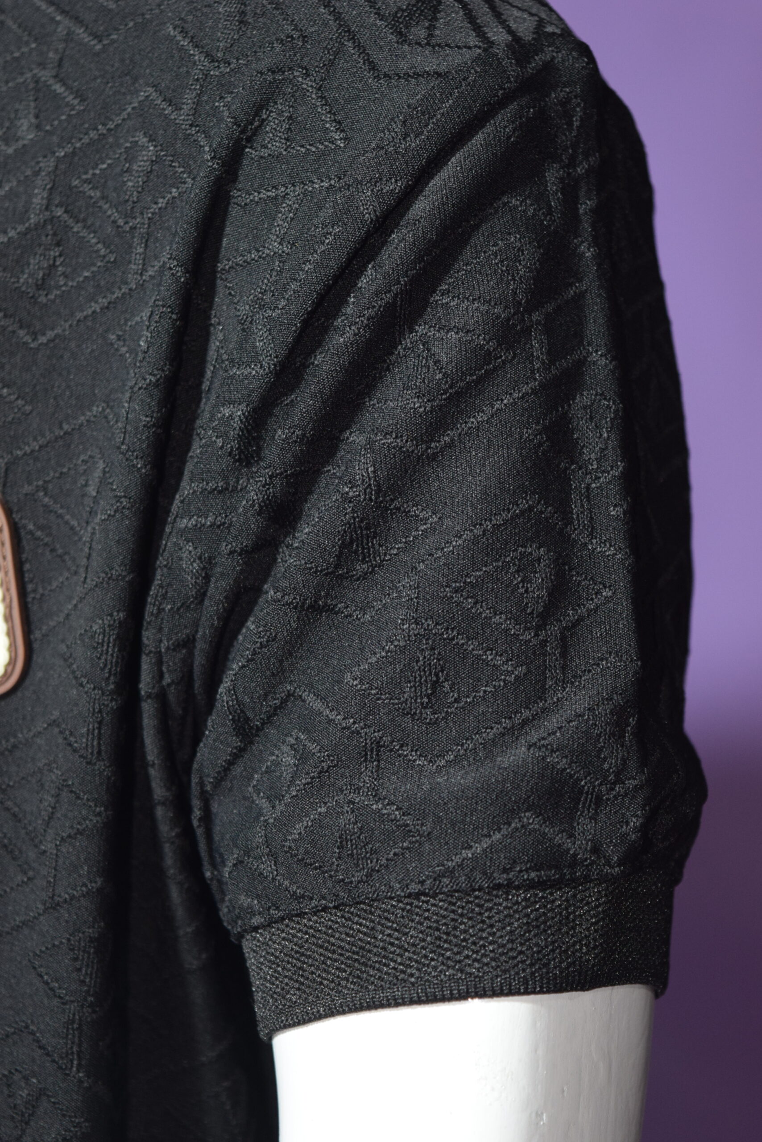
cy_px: 571
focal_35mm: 82
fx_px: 2618
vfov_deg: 24.6
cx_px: 381
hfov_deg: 16.6
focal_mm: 55
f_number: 5.6
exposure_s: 1/100
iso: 800
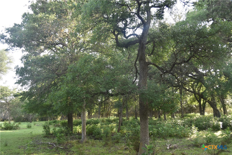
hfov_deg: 67.4
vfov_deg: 47.9
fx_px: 174
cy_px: 78
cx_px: 116
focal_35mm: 27
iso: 400
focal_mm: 18
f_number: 4
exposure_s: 1/250
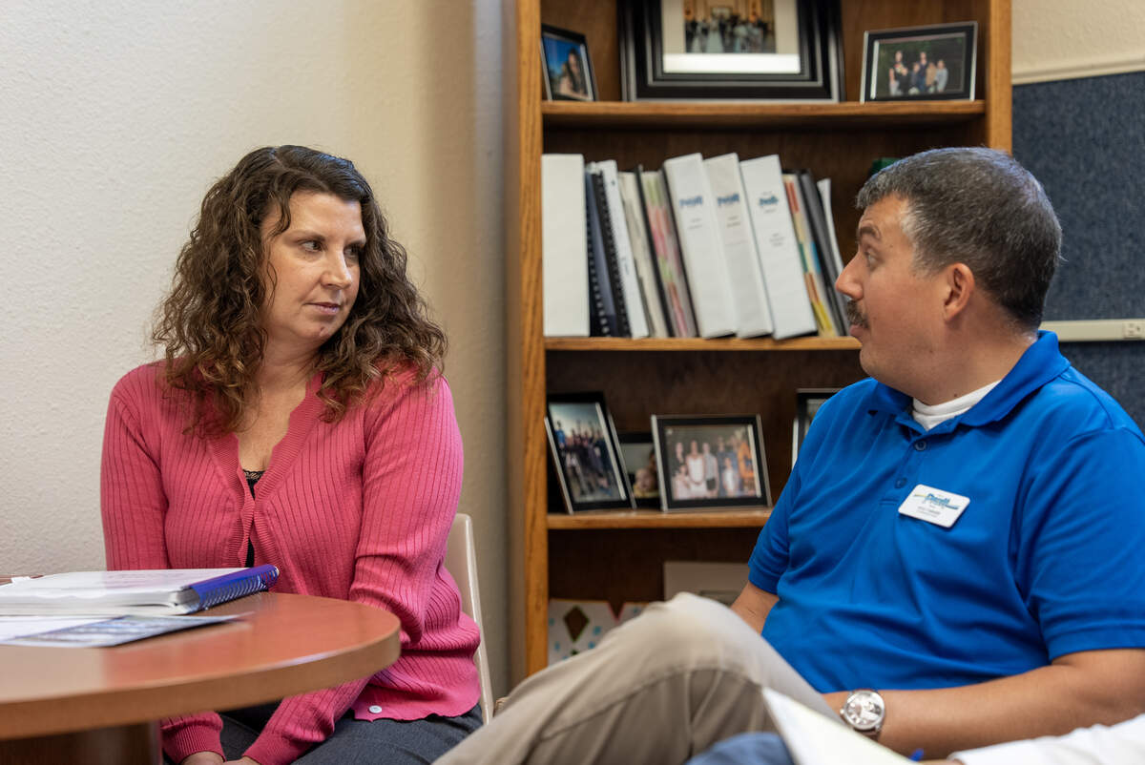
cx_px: 572
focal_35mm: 70
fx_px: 2228
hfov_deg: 28.8
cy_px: 382
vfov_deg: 19.5
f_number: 3.2
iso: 500
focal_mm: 70
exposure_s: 1/80
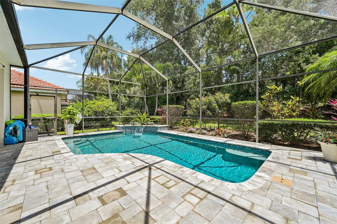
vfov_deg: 81.2
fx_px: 131
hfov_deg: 104.3
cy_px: 112
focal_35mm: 14
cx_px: 168
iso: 400
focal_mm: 14
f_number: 8
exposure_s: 1/500
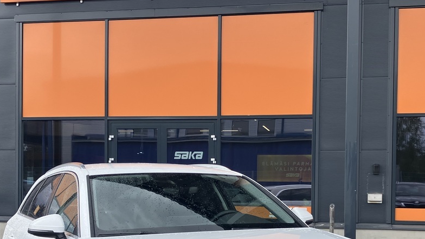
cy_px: 206
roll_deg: -2.1
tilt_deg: -0.4
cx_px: 244
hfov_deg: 37.1
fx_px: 631
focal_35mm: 56
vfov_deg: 21.1
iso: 32
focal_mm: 3.99
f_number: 1.8
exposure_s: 1/1033
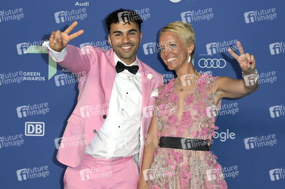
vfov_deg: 20.9
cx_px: 142
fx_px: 514
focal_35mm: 65
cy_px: 94
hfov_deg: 31.0
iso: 800
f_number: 5.6
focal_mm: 65
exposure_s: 1/200
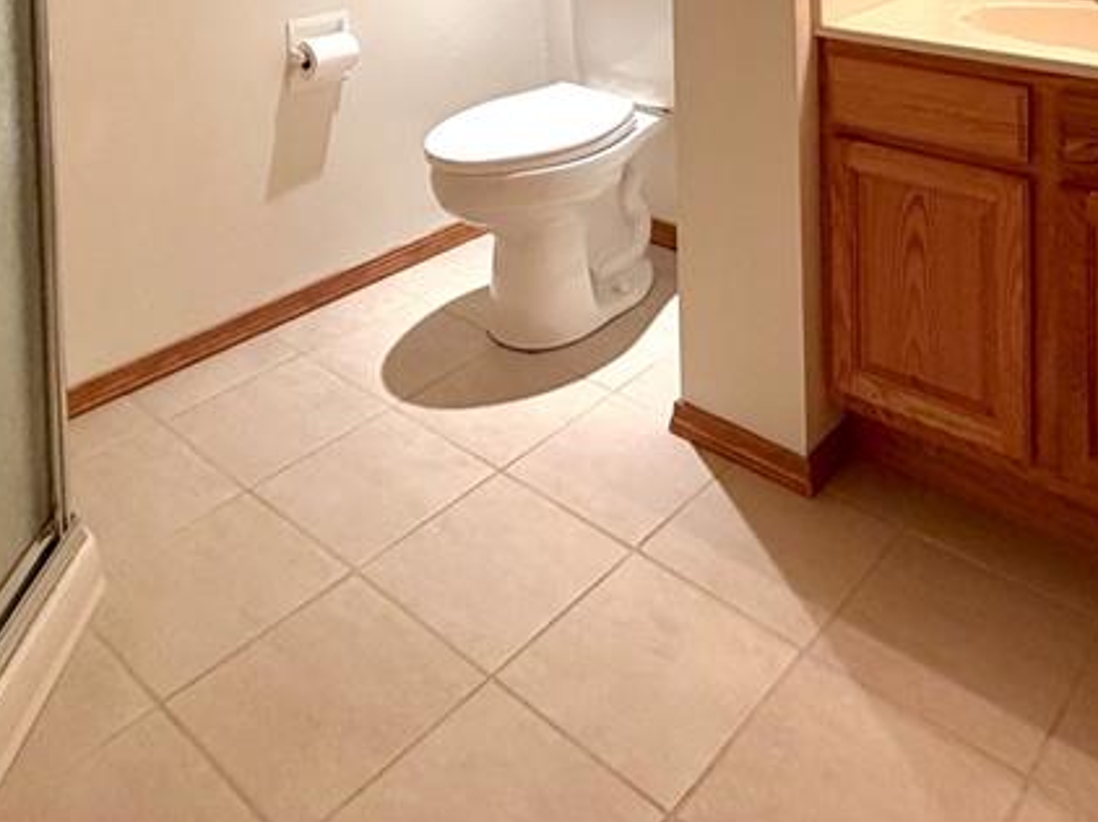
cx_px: 632
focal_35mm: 34
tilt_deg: -1.5
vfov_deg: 33.7
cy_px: -170
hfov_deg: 53.8
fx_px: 1078
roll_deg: +1.7
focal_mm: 2.22
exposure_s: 1/60
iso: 200
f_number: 2.2
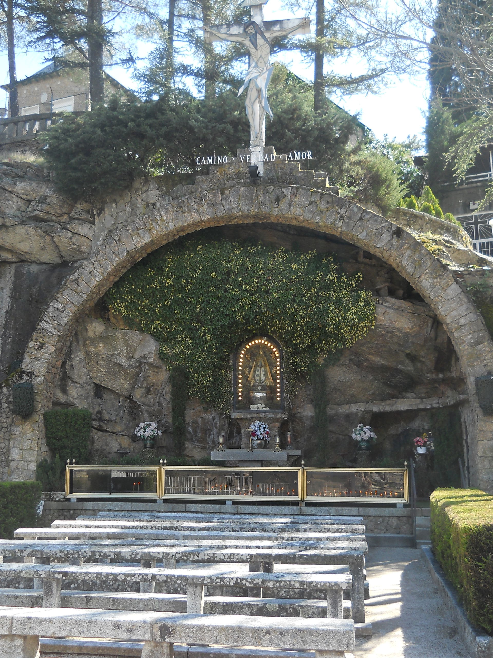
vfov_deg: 45.8
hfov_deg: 35.1
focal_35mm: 41
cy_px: 329
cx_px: 246
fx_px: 779
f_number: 3.1
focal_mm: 6.72
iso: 80
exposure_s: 1/160
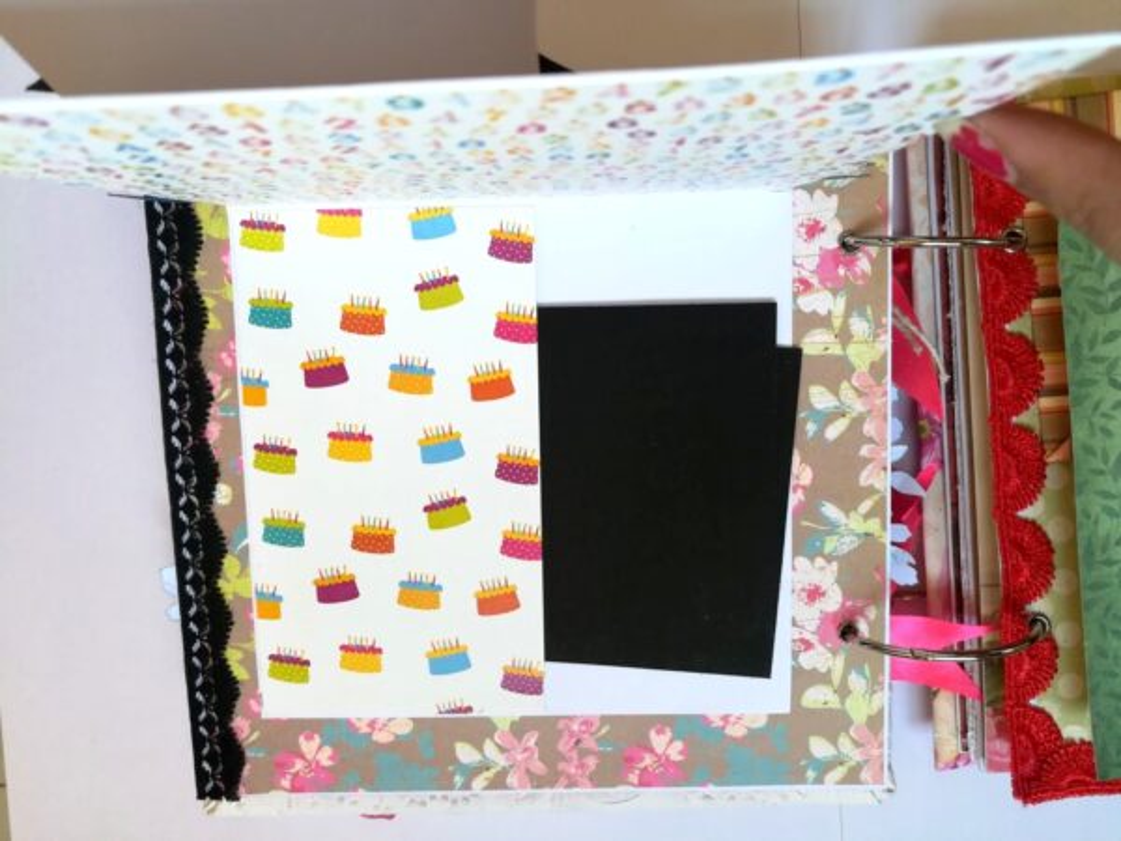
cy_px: 420
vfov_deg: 53.1
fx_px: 842
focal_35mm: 26
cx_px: 560
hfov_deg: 67.3
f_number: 2.2
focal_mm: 3.83
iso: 80
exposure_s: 1/33.3
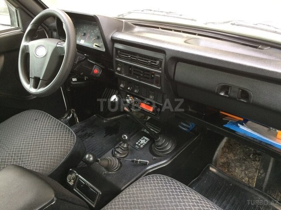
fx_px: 235
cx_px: 140
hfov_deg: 61.7
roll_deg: -2.7
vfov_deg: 48.2
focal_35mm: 29
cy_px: 105
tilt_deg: -29.9
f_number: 2.2
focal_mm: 4.15
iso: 160
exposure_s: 1/33
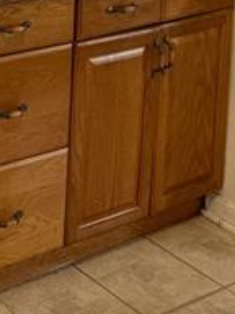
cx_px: -153
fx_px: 869
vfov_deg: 18.1
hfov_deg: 14.1
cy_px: -164
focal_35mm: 96
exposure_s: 1/120
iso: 100
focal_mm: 6.76
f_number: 1.78
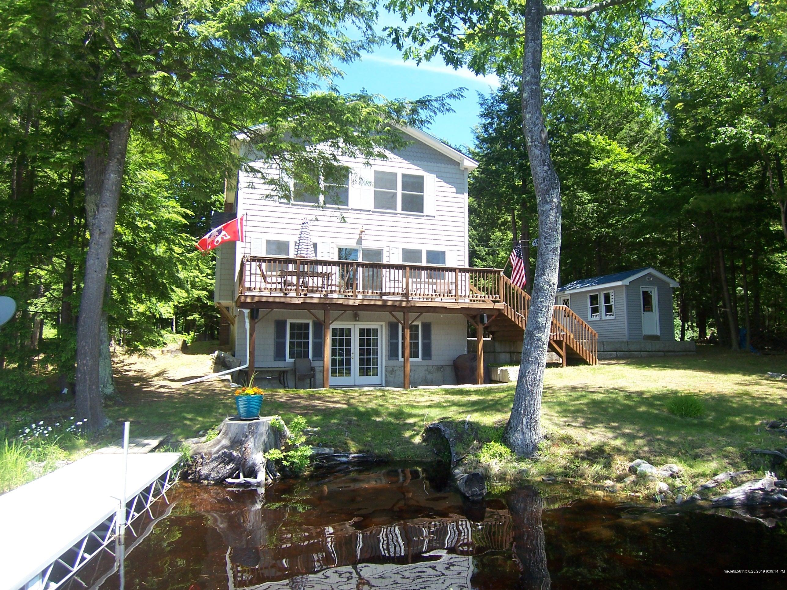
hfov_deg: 73.9
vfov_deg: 58.9
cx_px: 394
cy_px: 295
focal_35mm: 23
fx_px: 523
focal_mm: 3.8
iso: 64
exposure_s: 1/200
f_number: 2.8
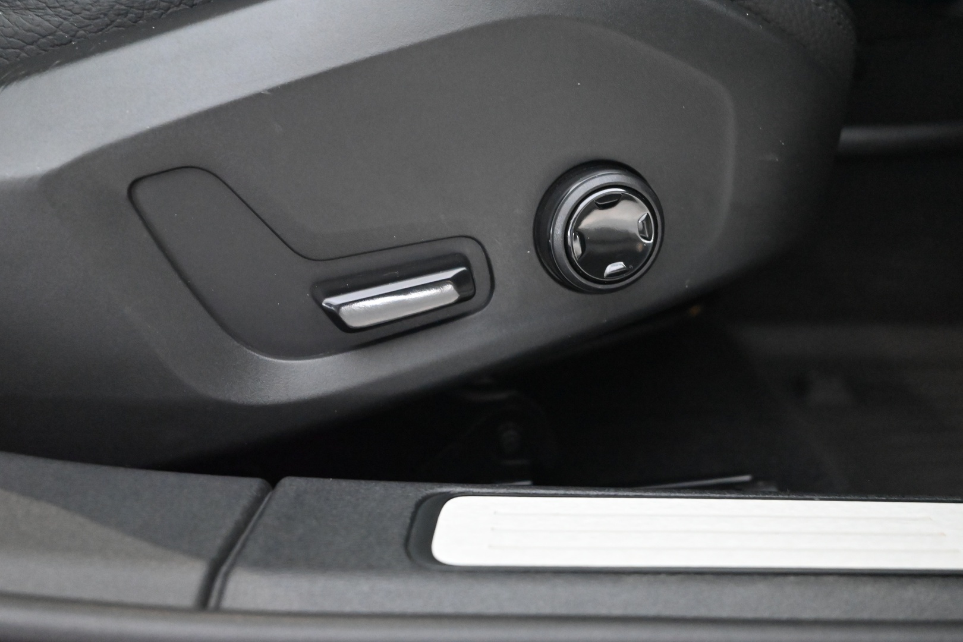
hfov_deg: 47.4
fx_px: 1097
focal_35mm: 41
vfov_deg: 32.6
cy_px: 321
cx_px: 482
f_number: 5.6
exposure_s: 1/60
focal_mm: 41
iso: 12800
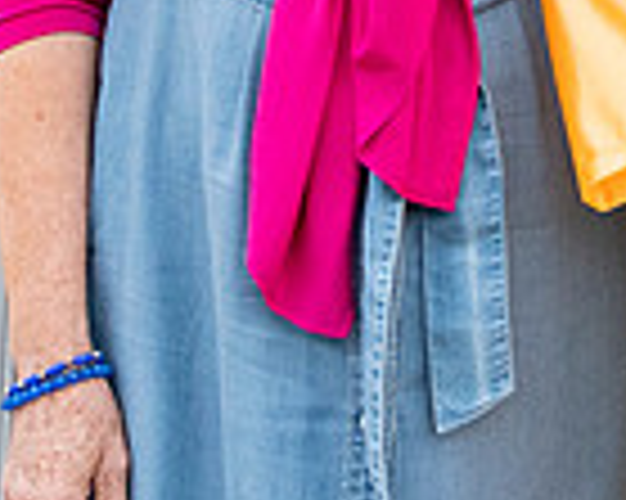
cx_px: 992
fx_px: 2573
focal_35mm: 139
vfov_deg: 10.3
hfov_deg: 13.0
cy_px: -457
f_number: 4
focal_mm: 28
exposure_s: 1/125
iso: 2000
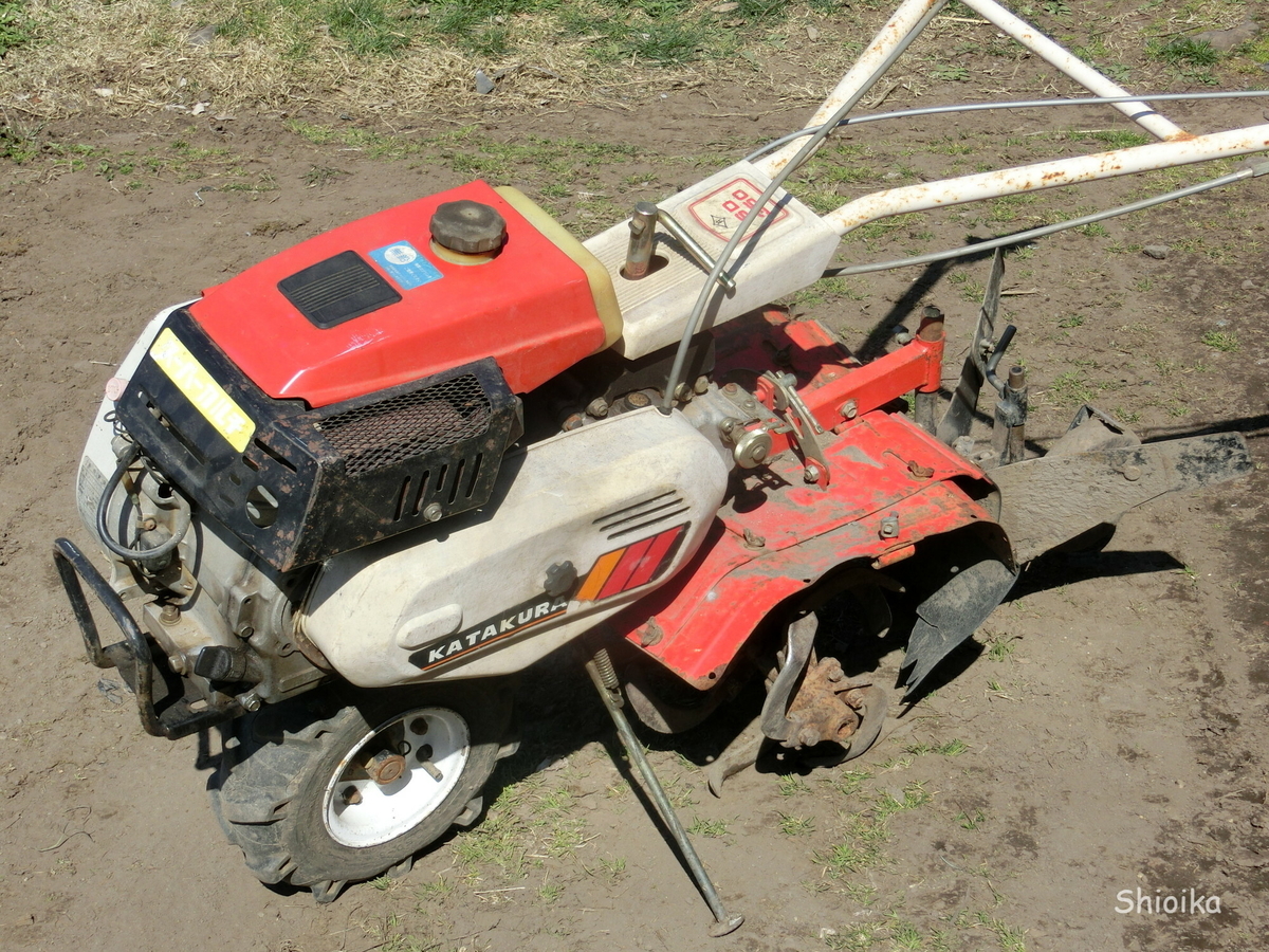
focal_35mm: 70
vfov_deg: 21.0
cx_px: 634
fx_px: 2566
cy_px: 476
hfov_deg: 27.8
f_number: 5.2
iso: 80
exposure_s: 1/400
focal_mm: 12.4
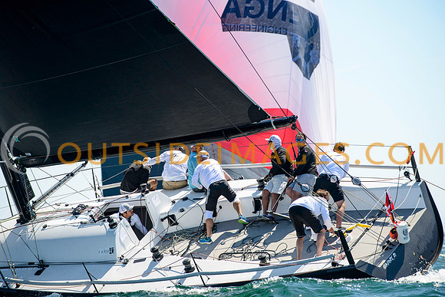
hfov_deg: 10.3
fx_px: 2473
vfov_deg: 6.9
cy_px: 148
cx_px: 222
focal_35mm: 200
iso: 250
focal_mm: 200
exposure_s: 1/1000
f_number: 5.6
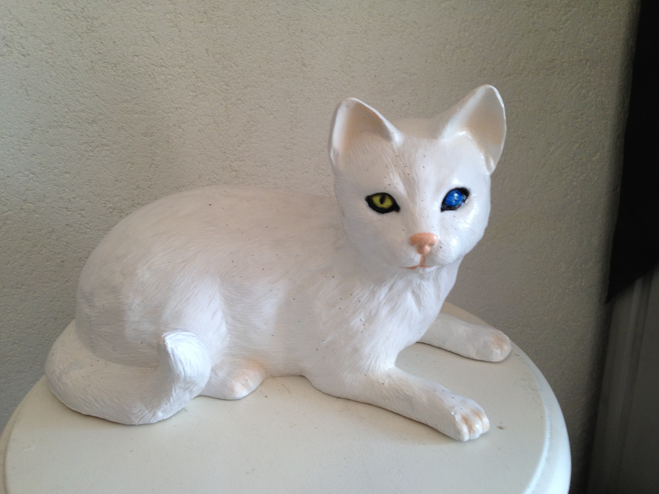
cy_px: 247
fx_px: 666
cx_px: 330
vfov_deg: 40.7
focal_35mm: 35
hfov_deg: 52.6
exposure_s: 1/30
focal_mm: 4.28
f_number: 2.4
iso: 50
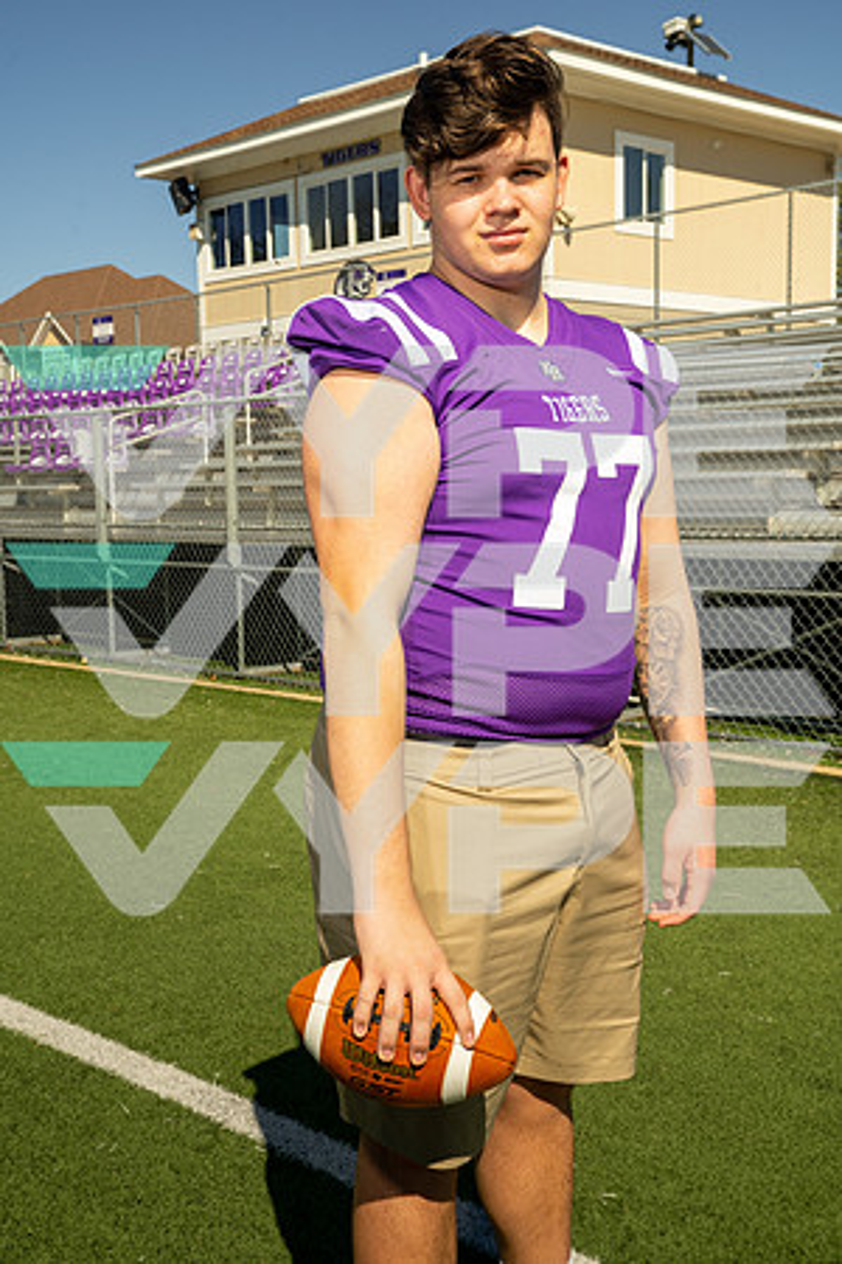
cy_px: 632
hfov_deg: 30.5
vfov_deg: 44.5
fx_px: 1544
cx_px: 421
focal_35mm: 44
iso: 250
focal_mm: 44
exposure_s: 1/125
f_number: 11
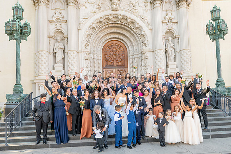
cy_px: 87
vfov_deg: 45.6
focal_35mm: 28
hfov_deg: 64.5
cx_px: 120
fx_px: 183
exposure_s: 1/200
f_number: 5.6
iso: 400
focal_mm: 24
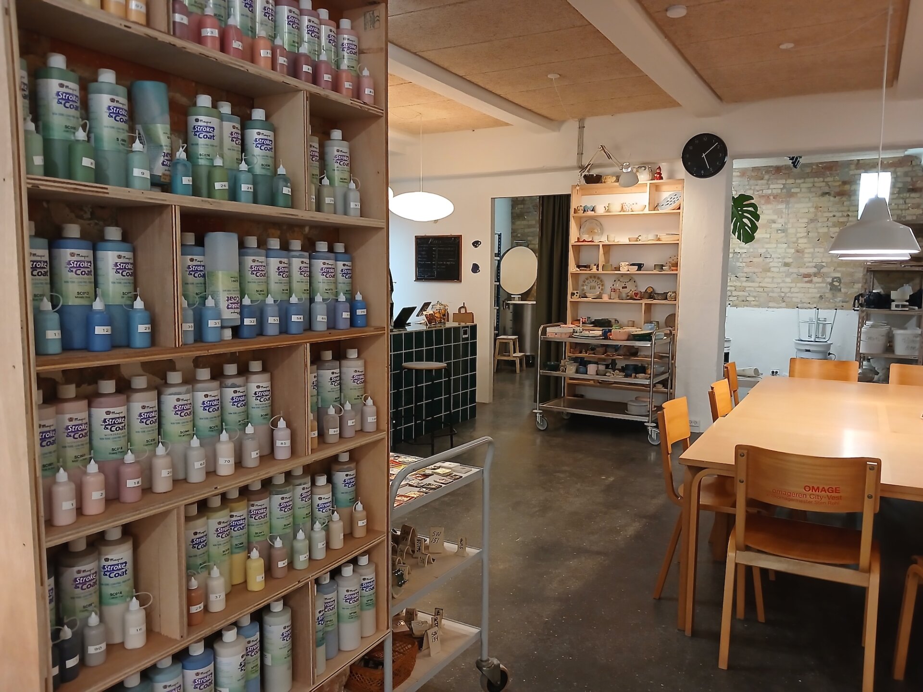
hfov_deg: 65.3
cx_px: 462
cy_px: 346
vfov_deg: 51.4
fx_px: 720
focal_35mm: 27
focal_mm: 3.98
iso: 320
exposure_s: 1/33.3
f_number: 1.8
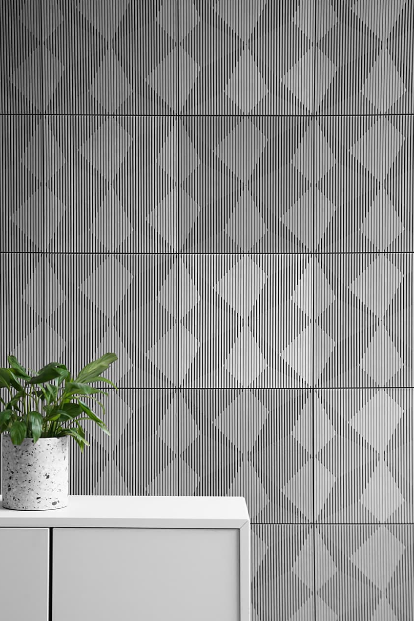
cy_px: 336
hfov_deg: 20.6
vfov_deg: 30.5
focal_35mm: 66
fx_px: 1139
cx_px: 175
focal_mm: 56
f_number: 2.8
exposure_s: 1/15
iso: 100
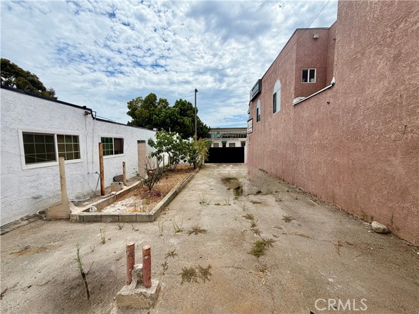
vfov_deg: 85.7
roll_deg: -0.4
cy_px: 157
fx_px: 169
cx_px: 210
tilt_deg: -4.6
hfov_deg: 102.1
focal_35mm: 14
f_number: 2.2
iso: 20
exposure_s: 1/1235
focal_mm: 2.22
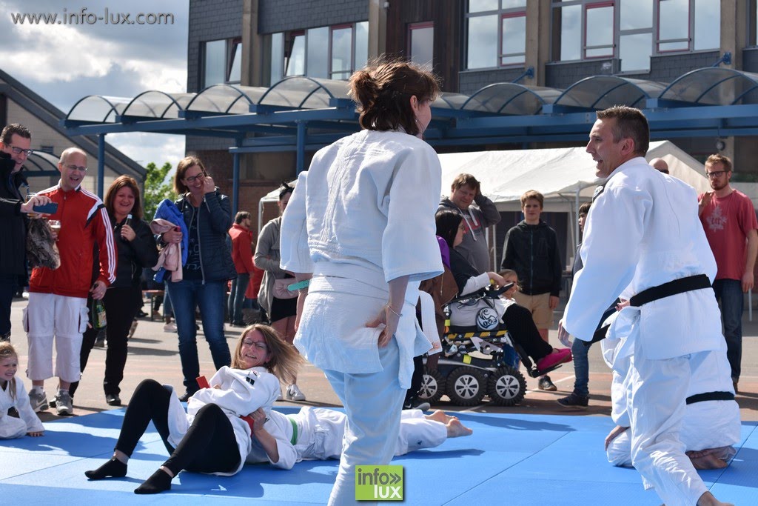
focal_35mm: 75
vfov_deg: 18.2
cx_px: 379
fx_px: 1579
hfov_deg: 27.0
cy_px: 253
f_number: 7.1
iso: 100
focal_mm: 50
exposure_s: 1/500
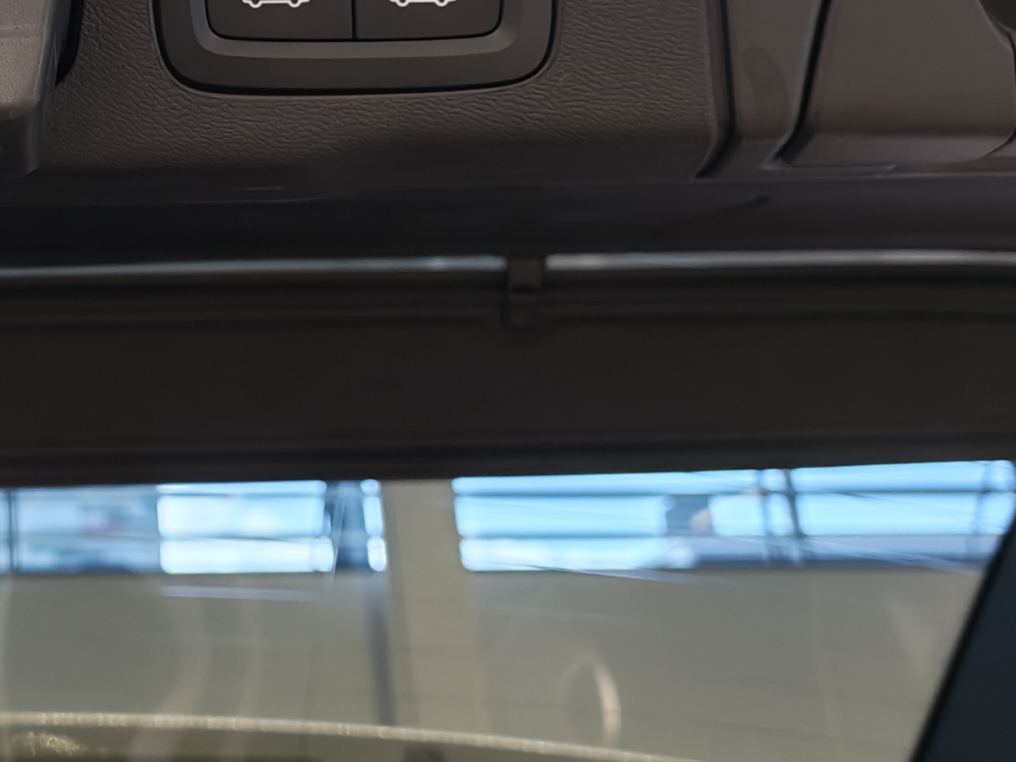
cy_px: -17
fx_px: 2260
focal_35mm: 77
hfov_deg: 23.8
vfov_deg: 18.6
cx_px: -98
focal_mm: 6.12
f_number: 1.9
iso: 170
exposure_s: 1/100
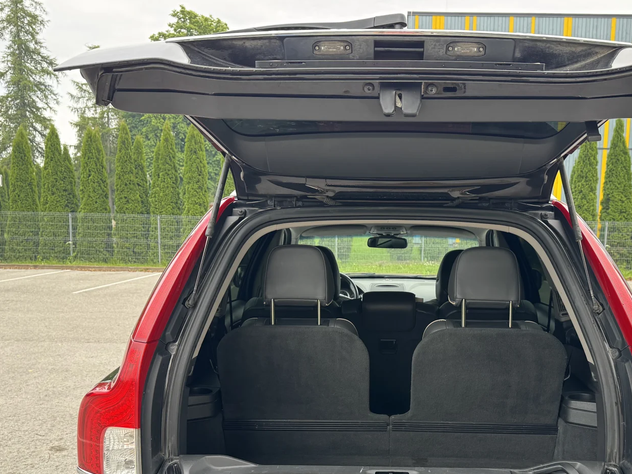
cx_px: 384
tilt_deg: -7.9
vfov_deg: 38.2
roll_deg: -0.9
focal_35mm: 37
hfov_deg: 49.8
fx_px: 676
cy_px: 320
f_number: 1.78
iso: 100
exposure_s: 1/172
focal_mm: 6.76
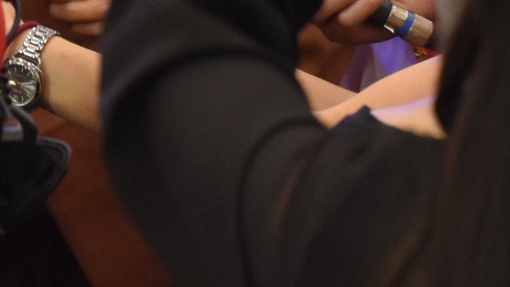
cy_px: -464
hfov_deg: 2.5
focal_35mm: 875
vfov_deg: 1.4
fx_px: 11834
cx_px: -346
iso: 1600
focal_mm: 100
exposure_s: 1/80
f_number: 5.6
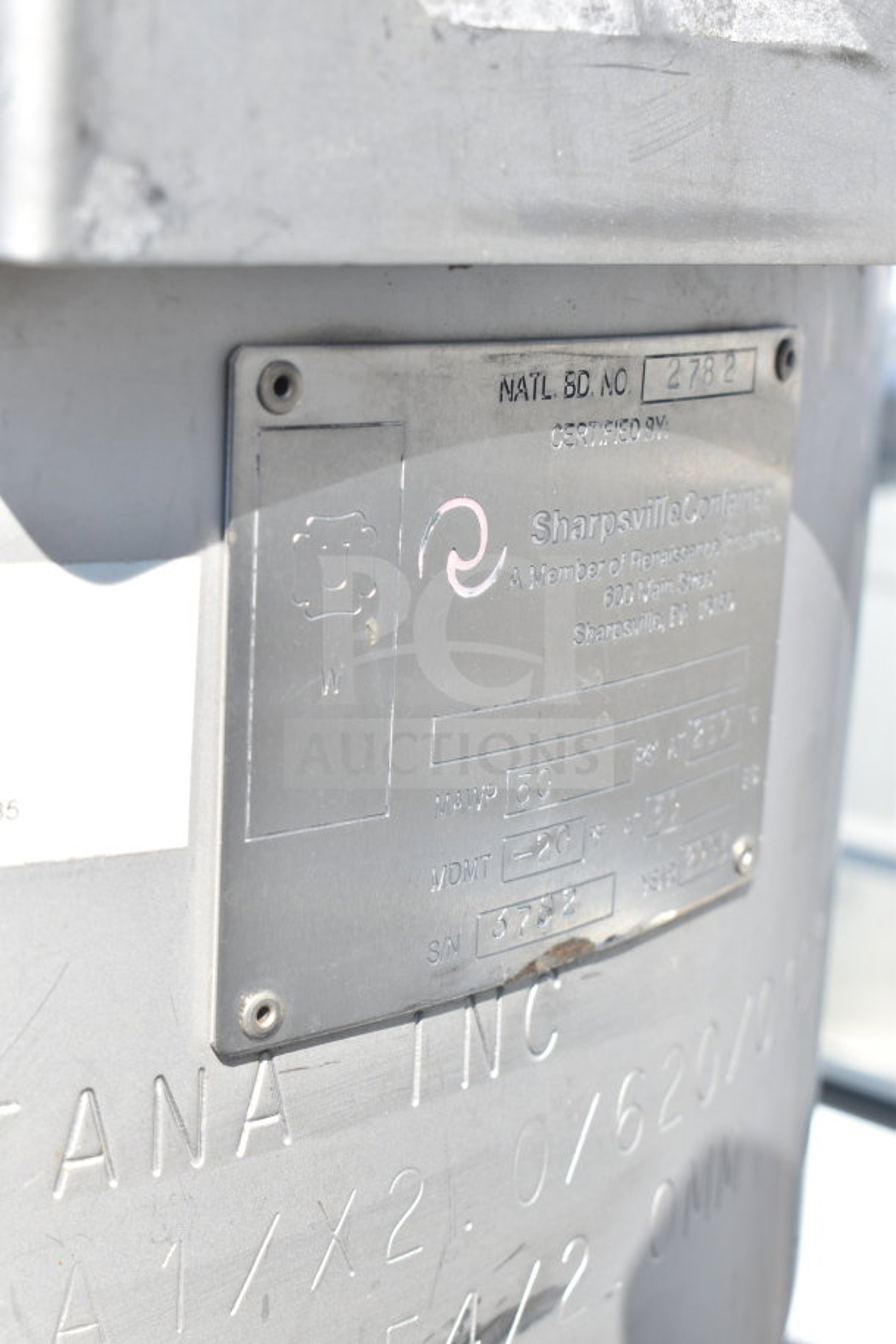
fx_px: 2240
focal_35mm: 60
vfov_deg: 33.4
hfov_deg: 22.6
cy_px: 672
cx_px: 448
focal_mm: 40
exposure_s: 1/200
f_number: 7.1
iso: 200
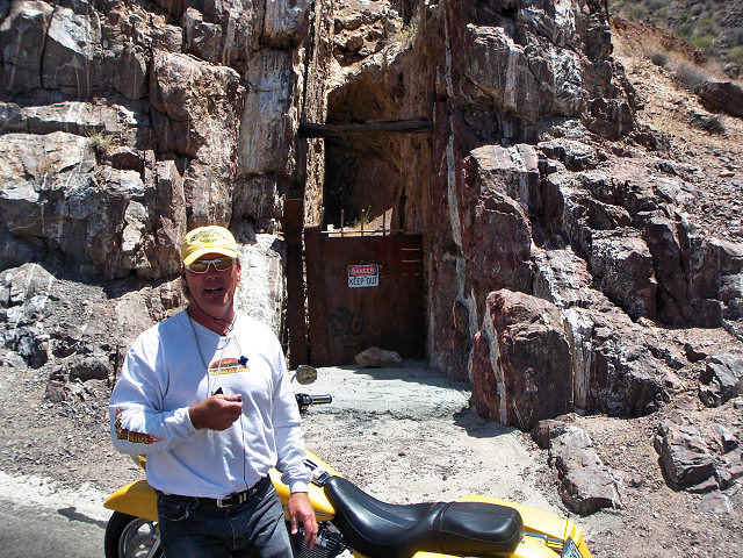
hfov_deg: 38.9
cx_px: 372
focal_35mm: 49
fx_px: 1052
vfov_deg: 29.7
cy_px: 279
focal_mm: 8
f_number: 4
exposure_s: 1/500
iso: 64
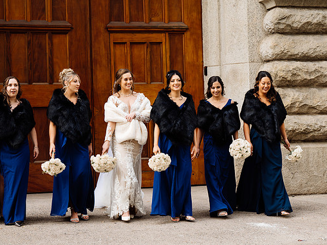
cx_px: 159
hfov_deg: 23.0
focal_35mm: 85
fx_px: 803
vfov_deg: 17.4
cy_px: 122
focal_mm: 73
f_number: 4
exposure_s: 1/320
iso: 400
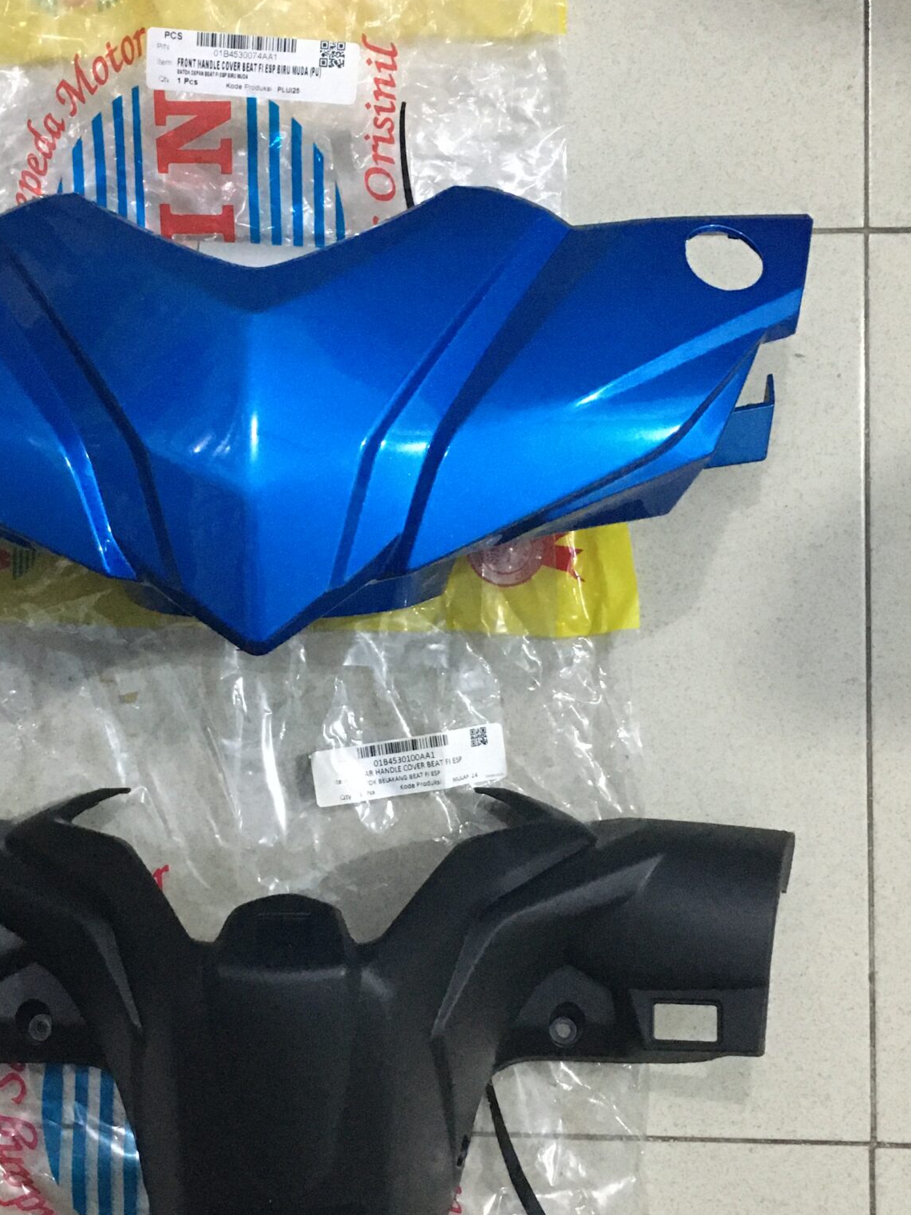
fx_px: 1720
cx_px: 293
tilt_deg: -88.1
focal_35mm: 49
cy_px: 593
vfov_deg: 38.9
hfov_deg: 29.4
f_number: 2.2
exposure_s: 1/17
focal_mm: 4.15
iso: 320
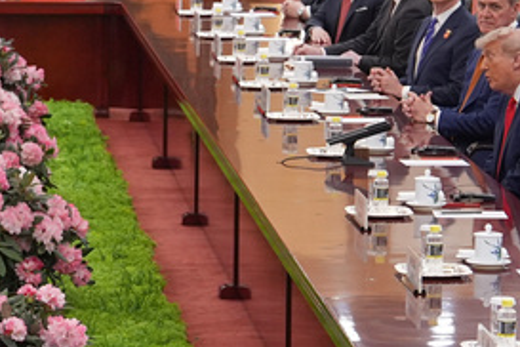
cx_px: -38
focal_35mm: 263
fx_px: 3799
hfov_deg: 7.8
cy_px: 118
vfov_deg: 5.2
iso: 2000
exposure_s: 1/250
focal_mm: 70
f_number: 5
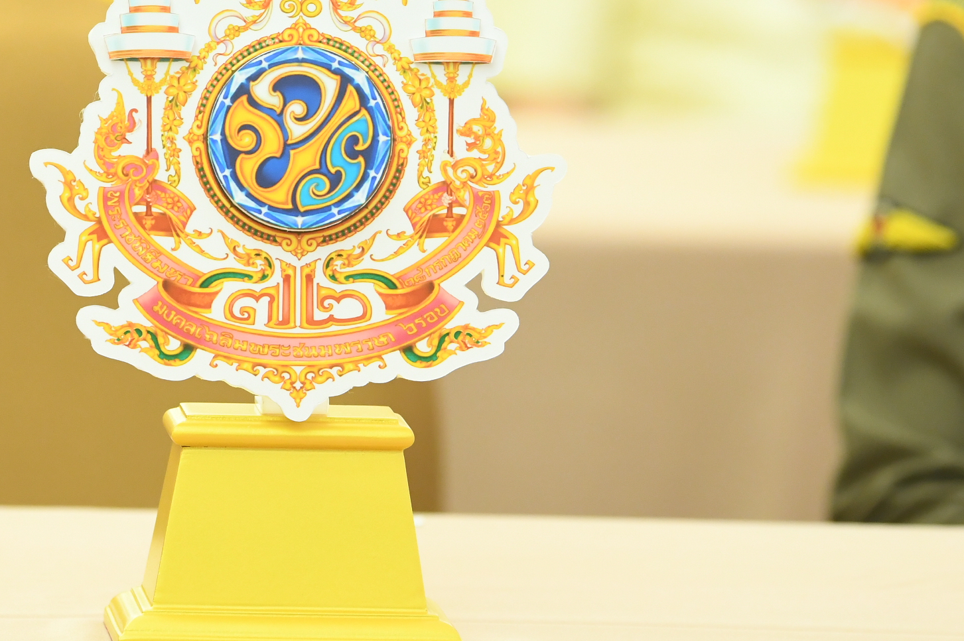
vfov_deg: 3.8
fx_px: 9714
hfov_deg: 5.7
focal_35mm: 363
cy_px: 174
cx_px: 297
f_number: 2.8
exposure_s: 1/125
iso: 1250
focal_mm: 130
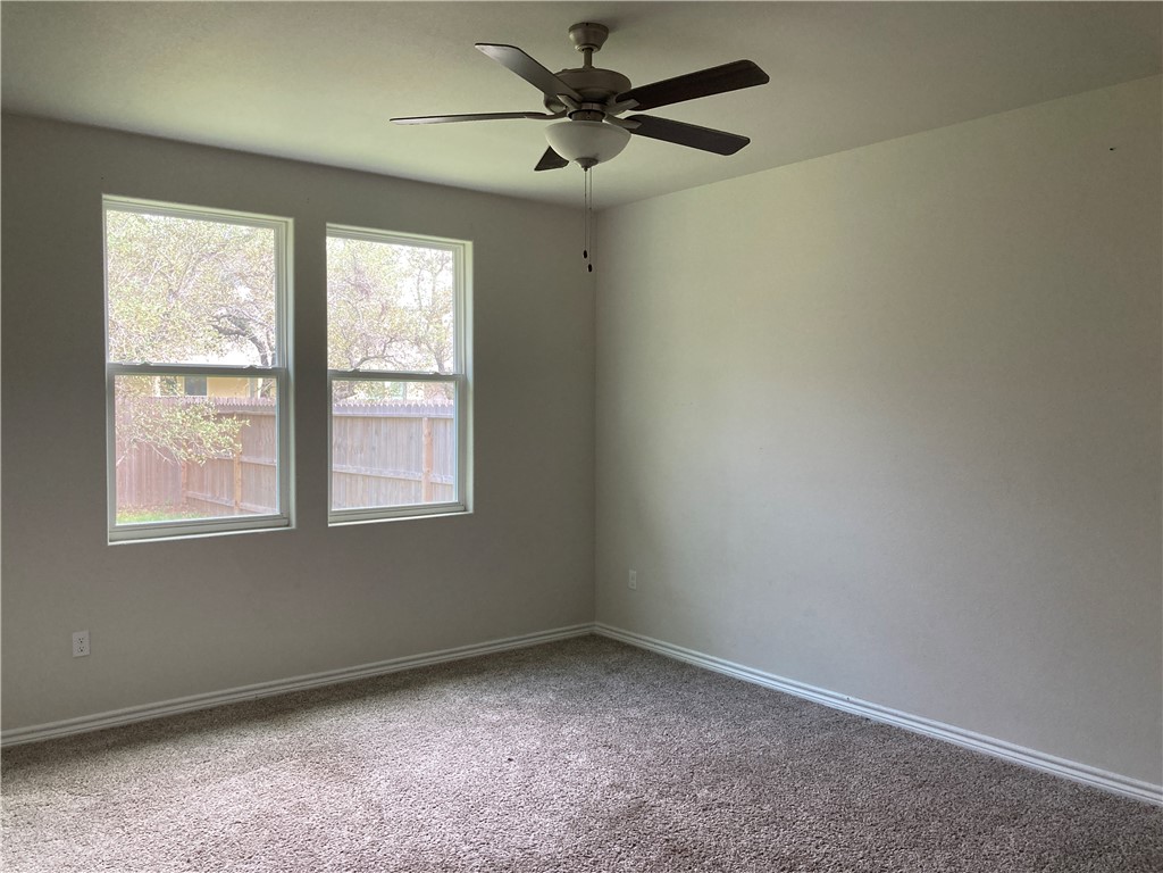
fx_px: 941
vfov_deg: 49.7
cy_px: 436
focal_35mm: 28
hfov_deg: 63.4
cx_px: 582
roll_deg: +0.2
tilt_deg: +0.4
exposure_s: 1/102
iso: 80
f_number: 1.8
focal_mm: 3.99
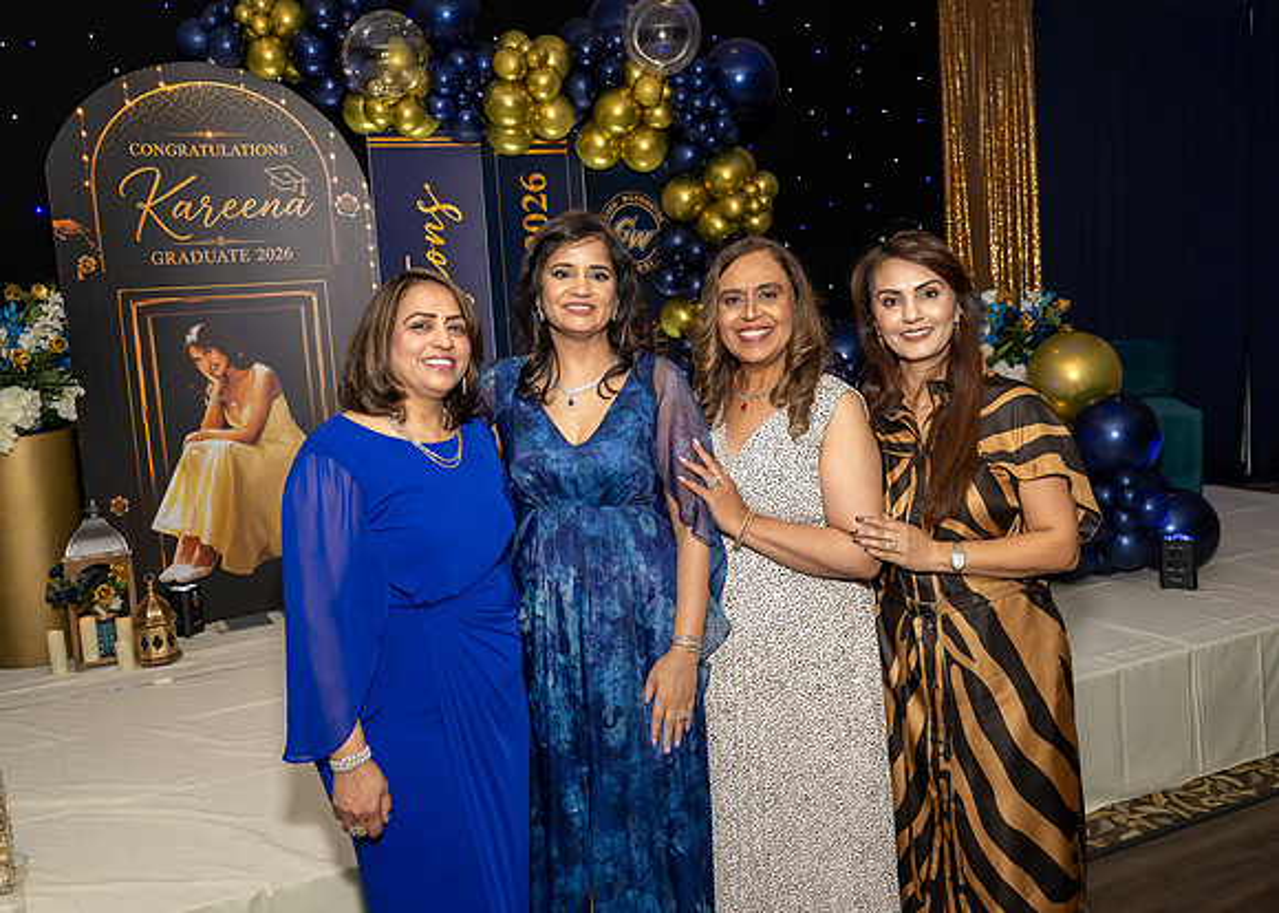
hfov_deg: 57.7
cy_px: 441
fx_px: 1162
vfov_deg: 42.9
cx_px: 635
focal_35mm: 32
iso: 800
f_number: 8
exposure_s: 1/250
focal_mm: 29.5
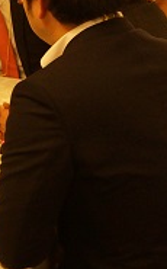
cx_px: -132
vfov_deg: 16.5
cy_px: 119
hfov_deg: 9.8
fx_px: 928
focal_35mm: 127
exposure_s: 1/60
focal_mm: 24
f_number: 4
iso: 1600
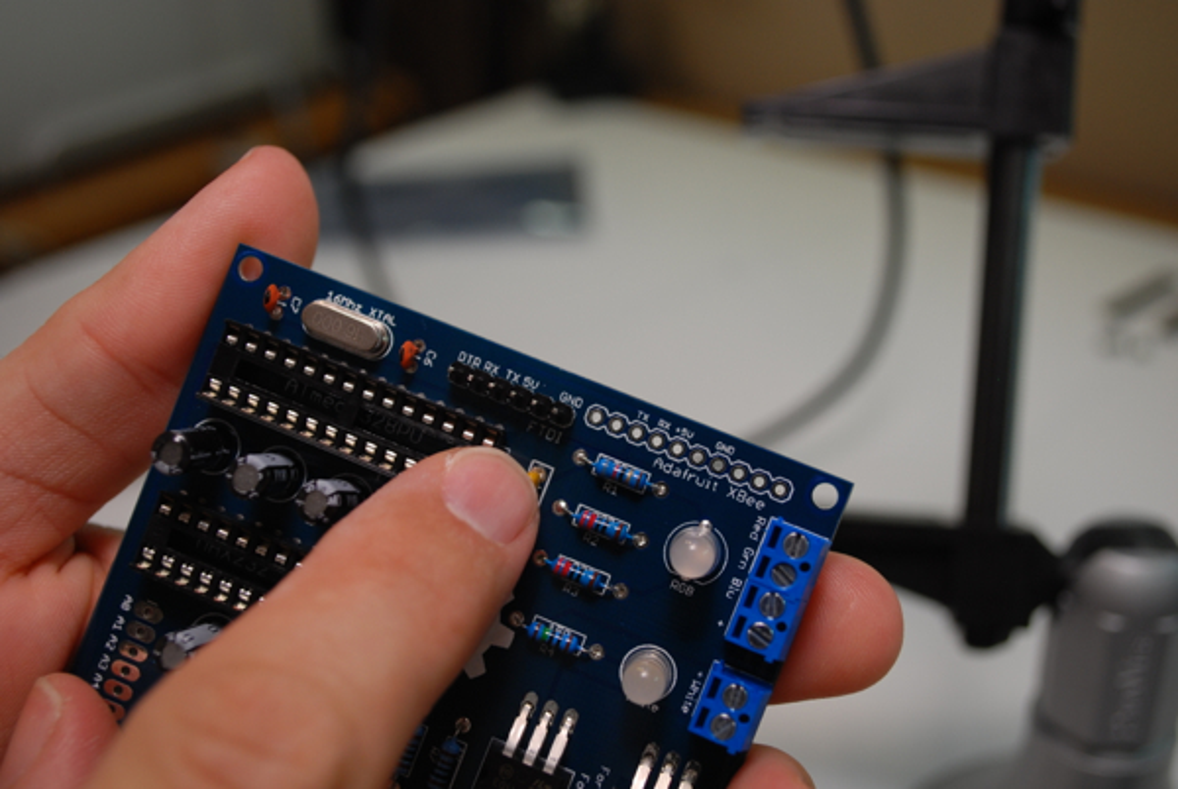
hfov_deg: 43.5
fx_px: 1475
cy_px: 394
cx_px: 589
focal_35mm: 45
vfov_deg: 30.0
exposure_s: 1/60
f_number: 4.8
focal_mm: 30
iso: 200
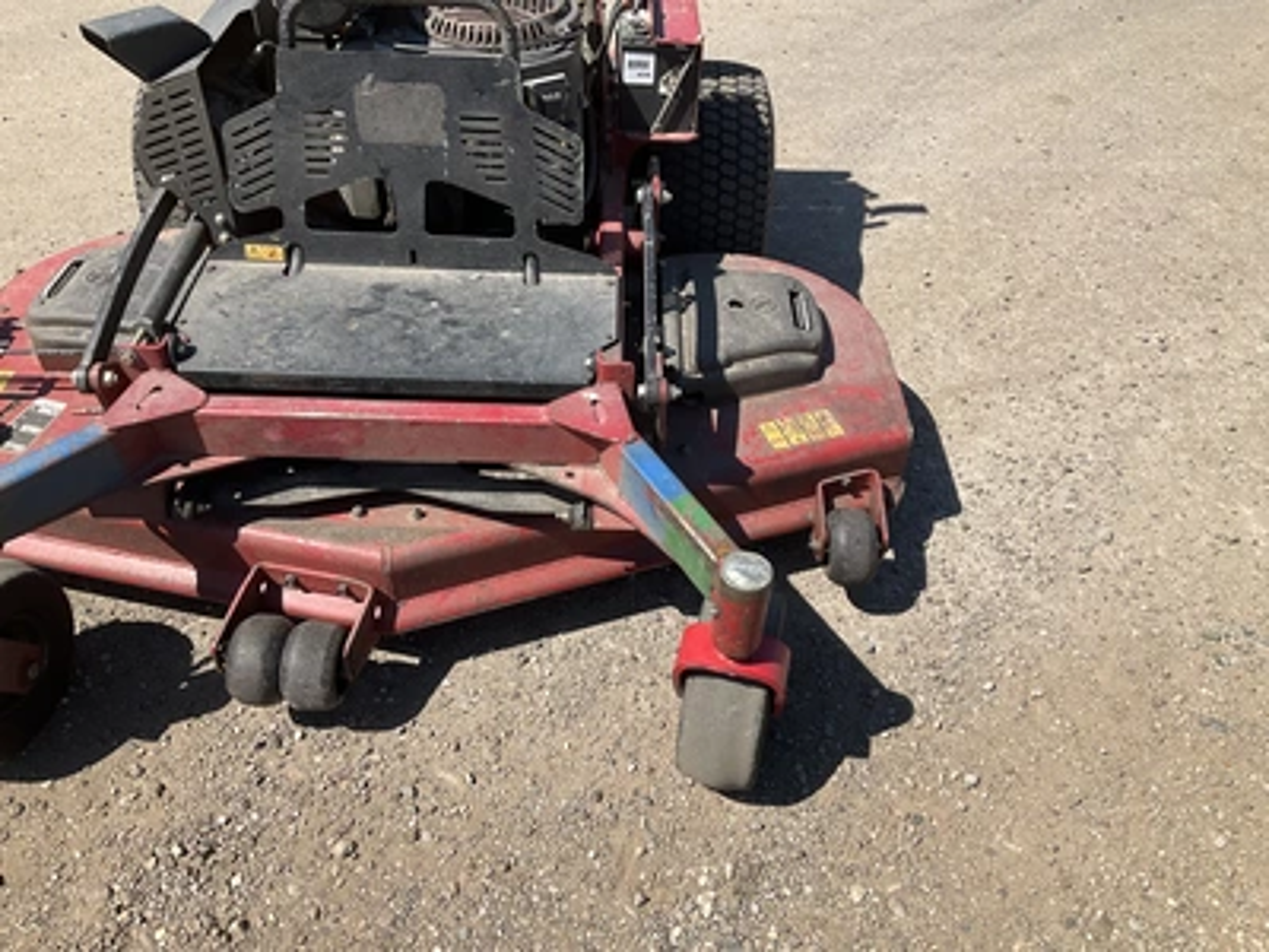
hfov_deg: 61.7
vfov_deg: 48.2
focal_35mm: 29
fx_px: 1063
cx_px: 634
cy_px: 476
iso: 25
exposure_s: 1/1577
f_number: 1.8
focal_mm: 3
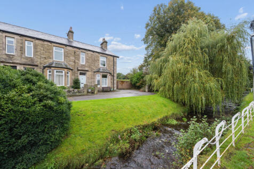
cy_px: 84
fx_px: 99
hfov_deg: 104.3
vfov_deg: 81.2
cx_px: 127
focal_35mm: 14
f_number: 7.1
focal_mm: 14
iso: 640
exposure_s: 1/200
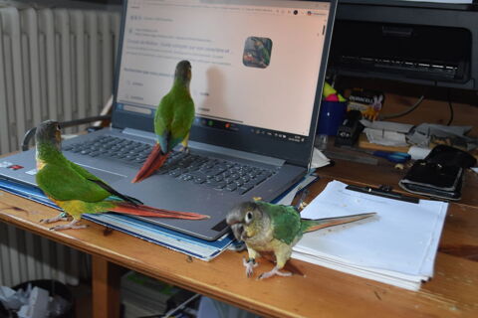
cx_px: 239
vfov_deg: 36.9
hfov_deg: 53.1
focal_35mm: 36
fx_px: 478
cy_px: 159
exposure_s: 1/60
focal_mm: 24
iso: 1100
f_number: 4
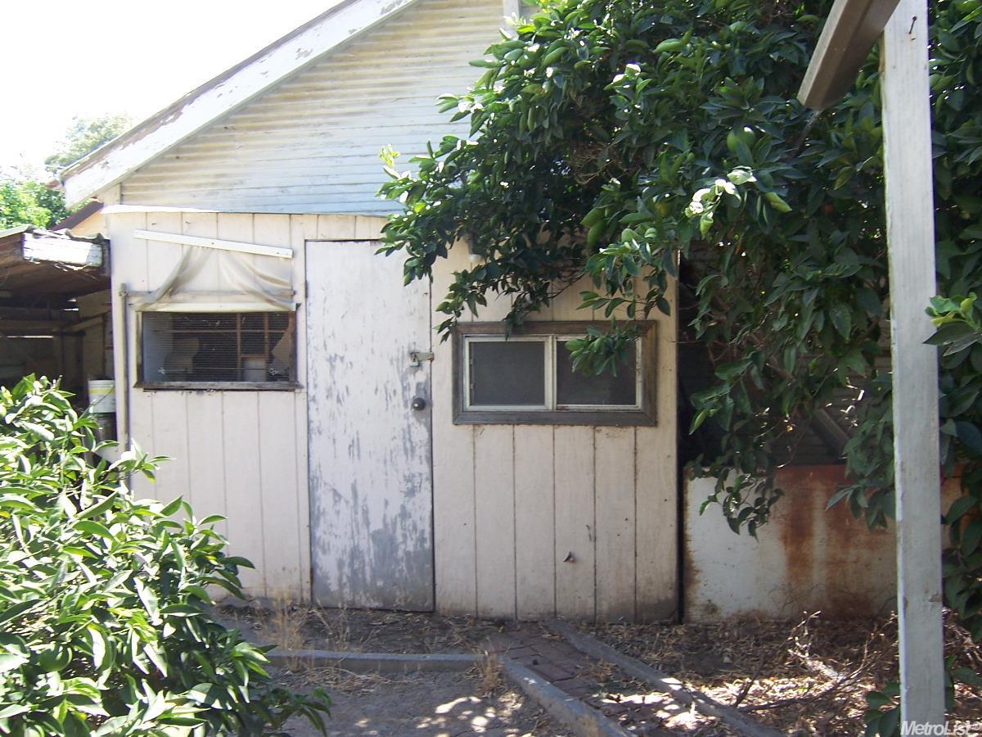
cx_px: 491
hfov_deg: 55.4
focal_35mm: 33
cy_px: 368
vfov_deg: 42.9
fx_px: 936
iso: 80
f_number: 3.4
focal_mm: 5.5
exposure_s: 1/125
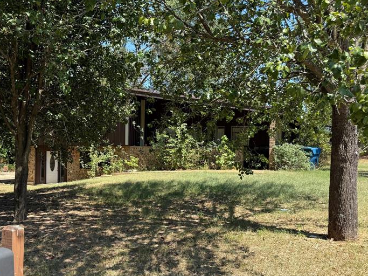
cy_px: 166
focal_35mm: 36
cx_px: 131
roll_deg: -1.1
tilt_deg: -0.9
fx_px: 383
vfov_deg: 39.5
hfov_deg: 50.7
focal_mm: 6.76
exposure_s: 1/1337
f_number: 1.78
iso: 80
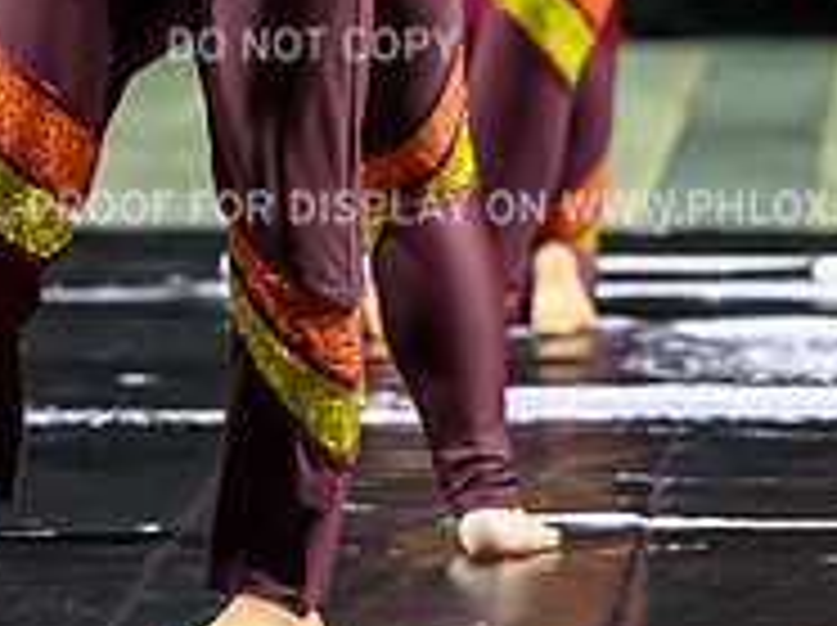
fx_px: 11784
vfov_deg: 3.0
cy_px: -274
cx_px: 87
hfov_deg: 4.1
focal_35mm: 488
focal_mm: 125
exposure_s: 1/1000
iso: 5000
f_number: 2.8
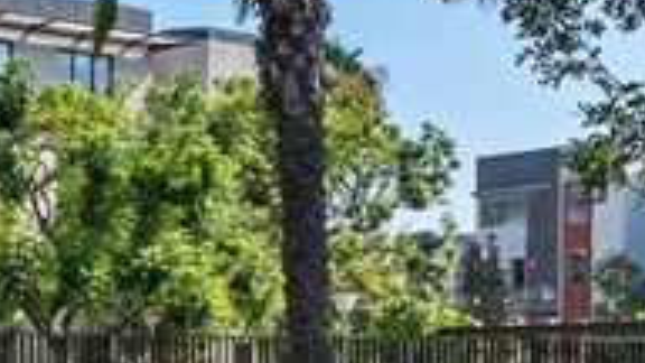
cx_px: -282
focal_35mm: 106
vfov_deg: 11.3
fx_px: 1813
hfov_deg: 18.2
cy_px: 398
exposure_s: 1/640
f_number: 7.1
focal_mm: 19
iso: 200
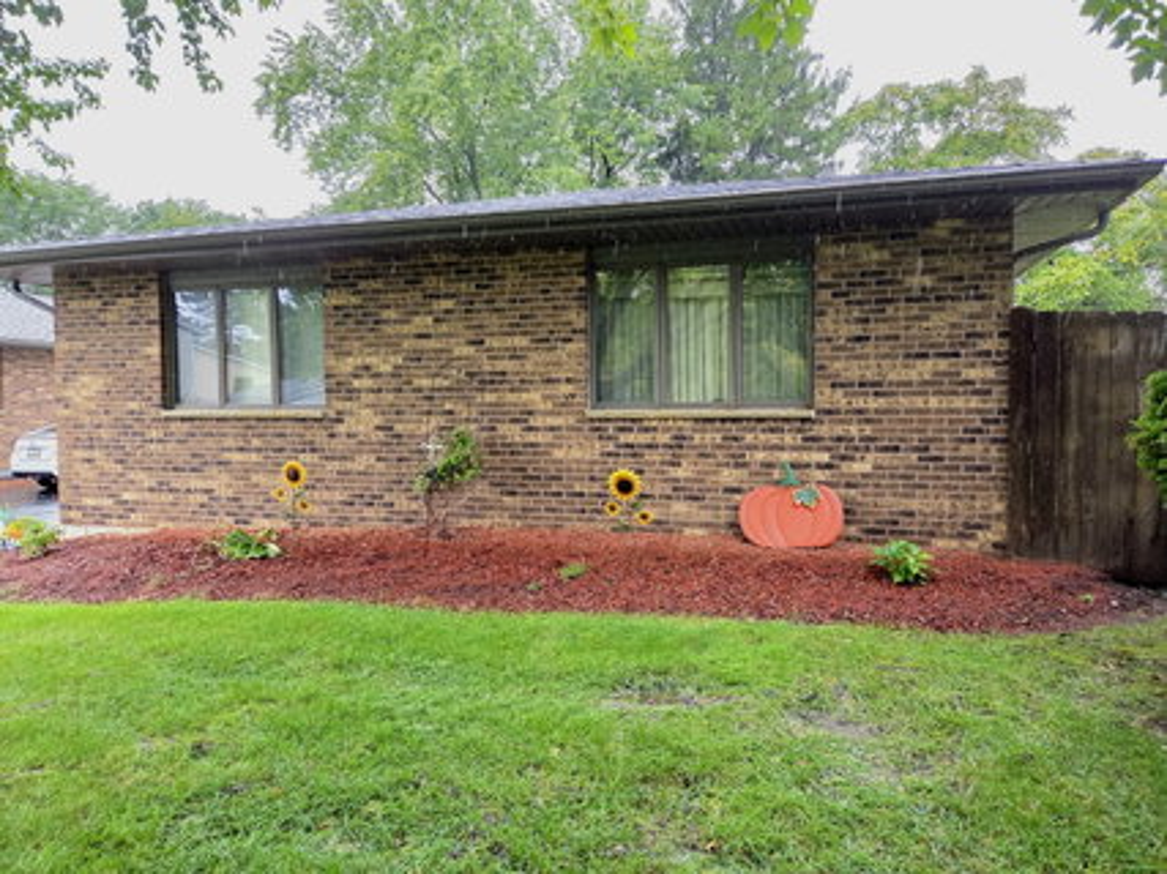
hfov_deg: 73.9
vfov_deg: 58.9
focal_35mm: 23
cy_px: 437
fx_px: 775
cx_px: 584
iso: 500
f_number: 1.8
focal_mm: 5.4
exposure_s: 1/120
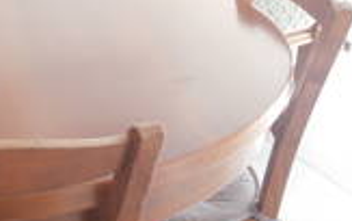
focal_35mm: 89
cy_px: 61
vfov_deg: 14.6
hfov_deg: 22.6
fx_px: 854
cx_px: 22
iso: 400
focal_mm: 6.67
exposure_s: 1/30
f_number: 3.9
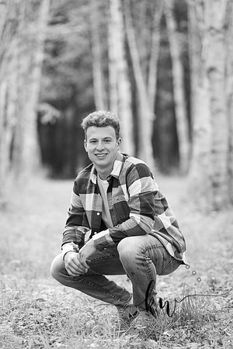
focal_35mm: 150
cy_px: 174
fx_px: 1456
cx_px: 116
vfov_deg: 13.7
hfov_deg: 9.1
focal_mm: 150
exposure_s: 1/200
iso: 400
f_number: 3.2
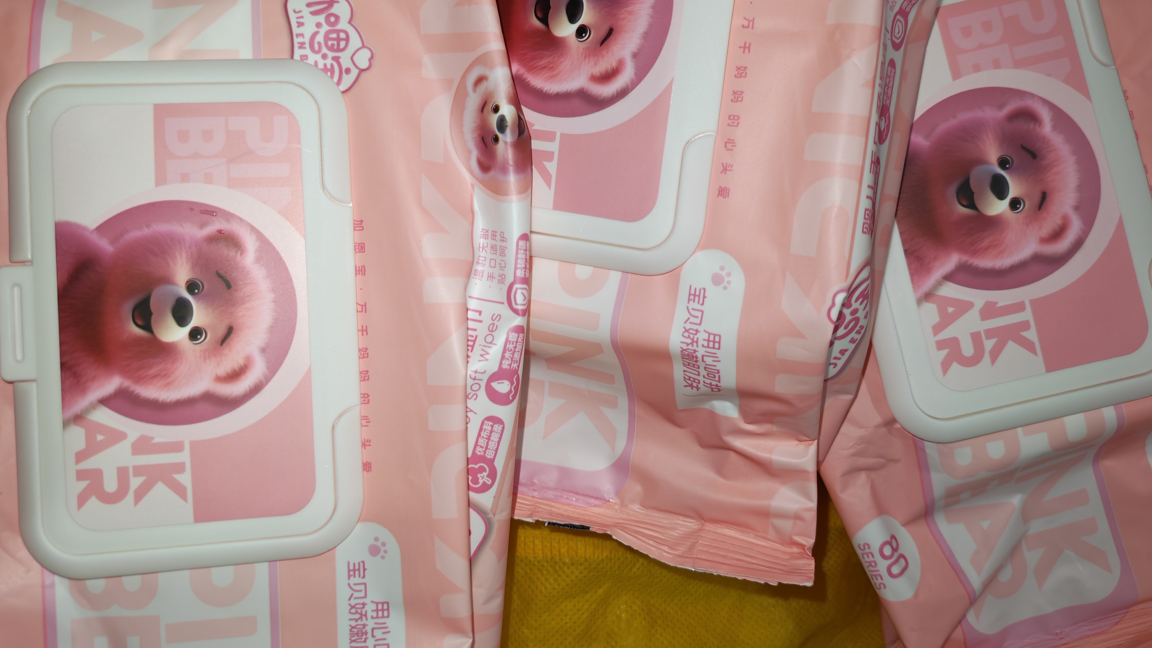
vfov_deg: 38.7
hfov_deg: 64.3
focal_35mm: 30
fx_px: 916
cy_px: 251
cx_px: 572
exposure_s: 1/100
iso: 1250
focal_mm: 6.12
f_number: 1.9
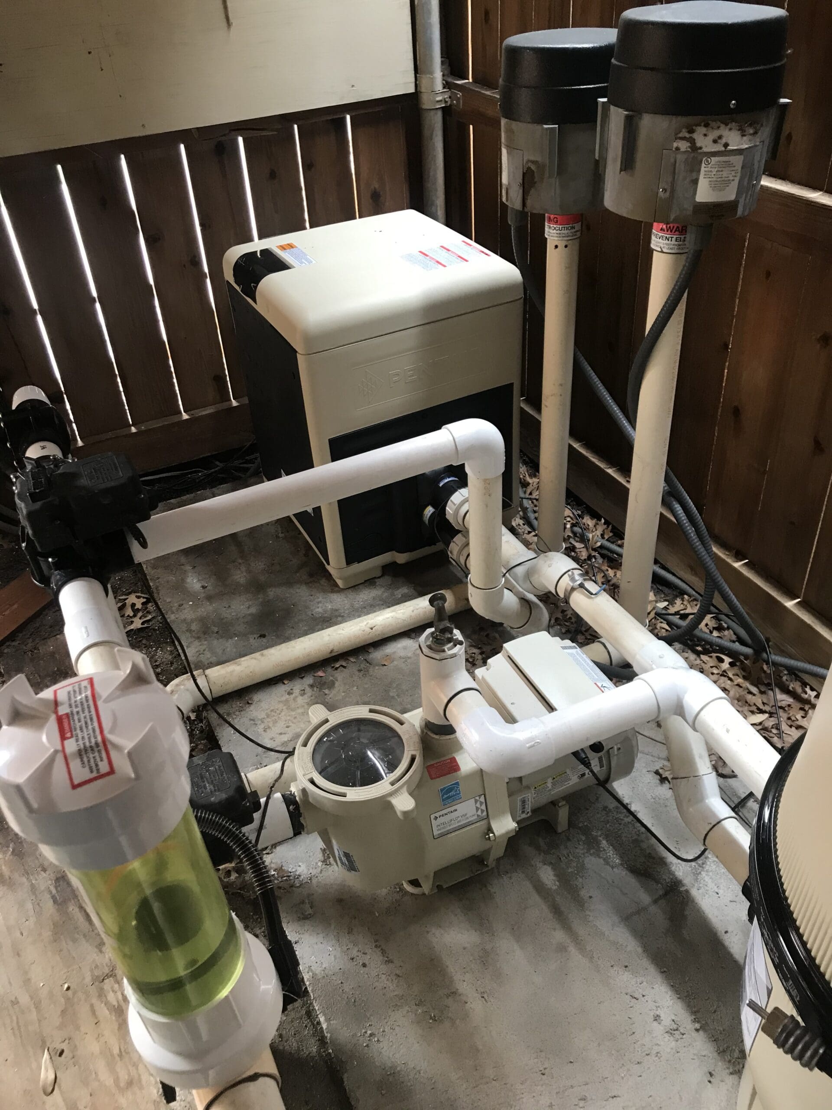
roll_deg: +5.2
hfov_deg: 49.7
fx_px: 897
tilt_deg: -36.8
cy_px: 555
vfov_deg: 63.4
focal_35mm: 28
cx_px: 416
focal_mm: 3.99
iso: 40
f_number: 1.8
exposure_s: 1/16
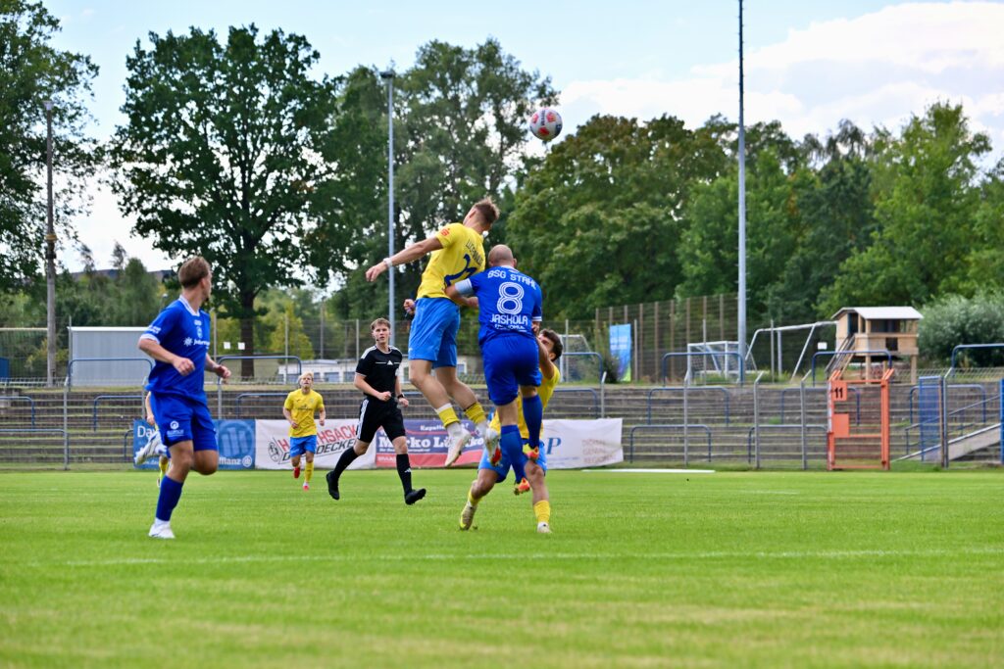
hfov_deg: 12.5
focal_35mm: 165
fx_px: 4602
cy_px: 334
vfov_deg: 8.3
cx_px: 502
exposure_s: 1/2000
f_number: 5
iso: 800
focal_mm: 165
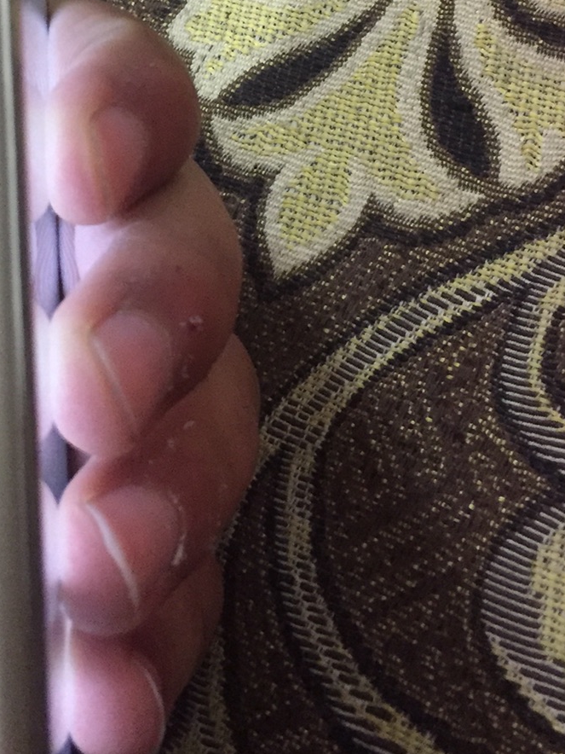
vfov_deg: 29.8
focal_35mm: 63
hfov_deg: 23.1
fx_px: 1371
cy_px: 123
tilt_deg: -52.6
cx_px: 160
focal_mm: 4.15
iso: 320
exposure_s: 1/17
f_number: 2.2
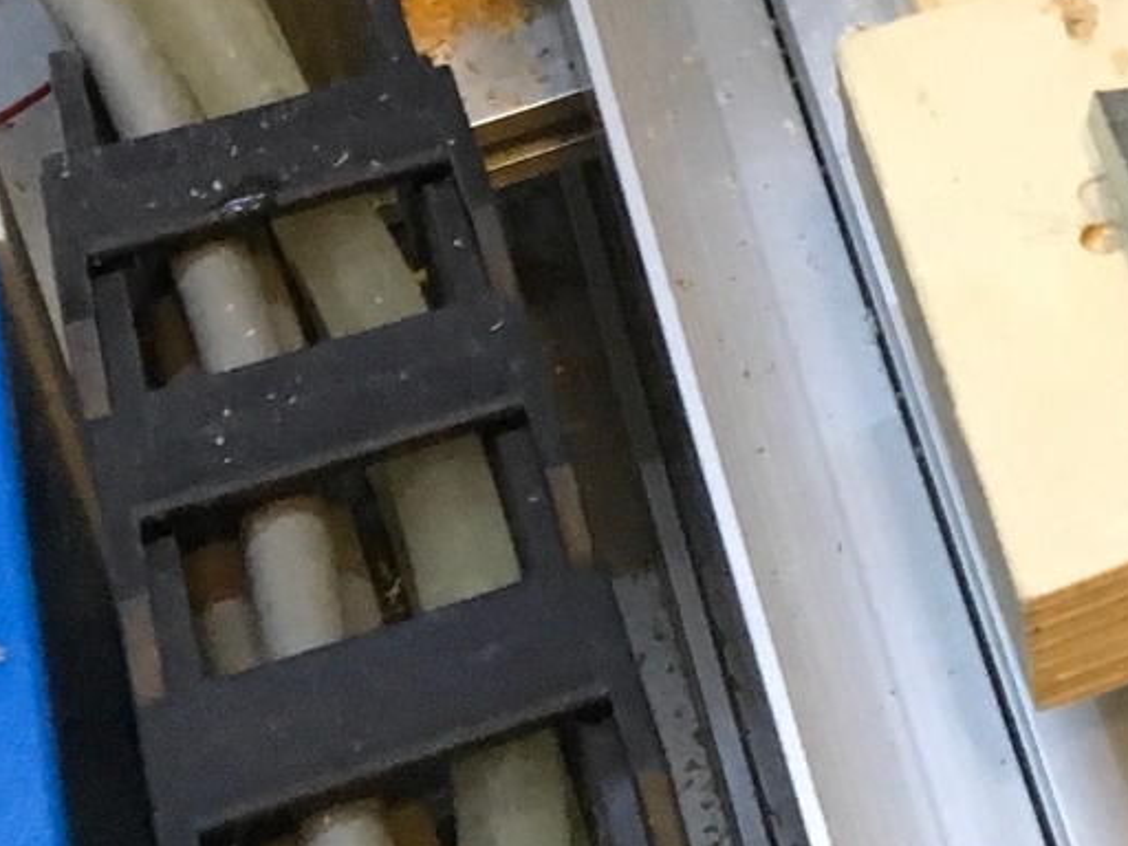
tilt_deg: -40.2
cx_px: 1635
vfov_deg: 11.5
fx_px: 3780
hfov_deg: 15.8
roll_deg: -1.5
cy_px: -824
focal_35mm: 116
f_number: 2.2
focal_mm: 4.15
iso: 200
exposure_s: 1/17
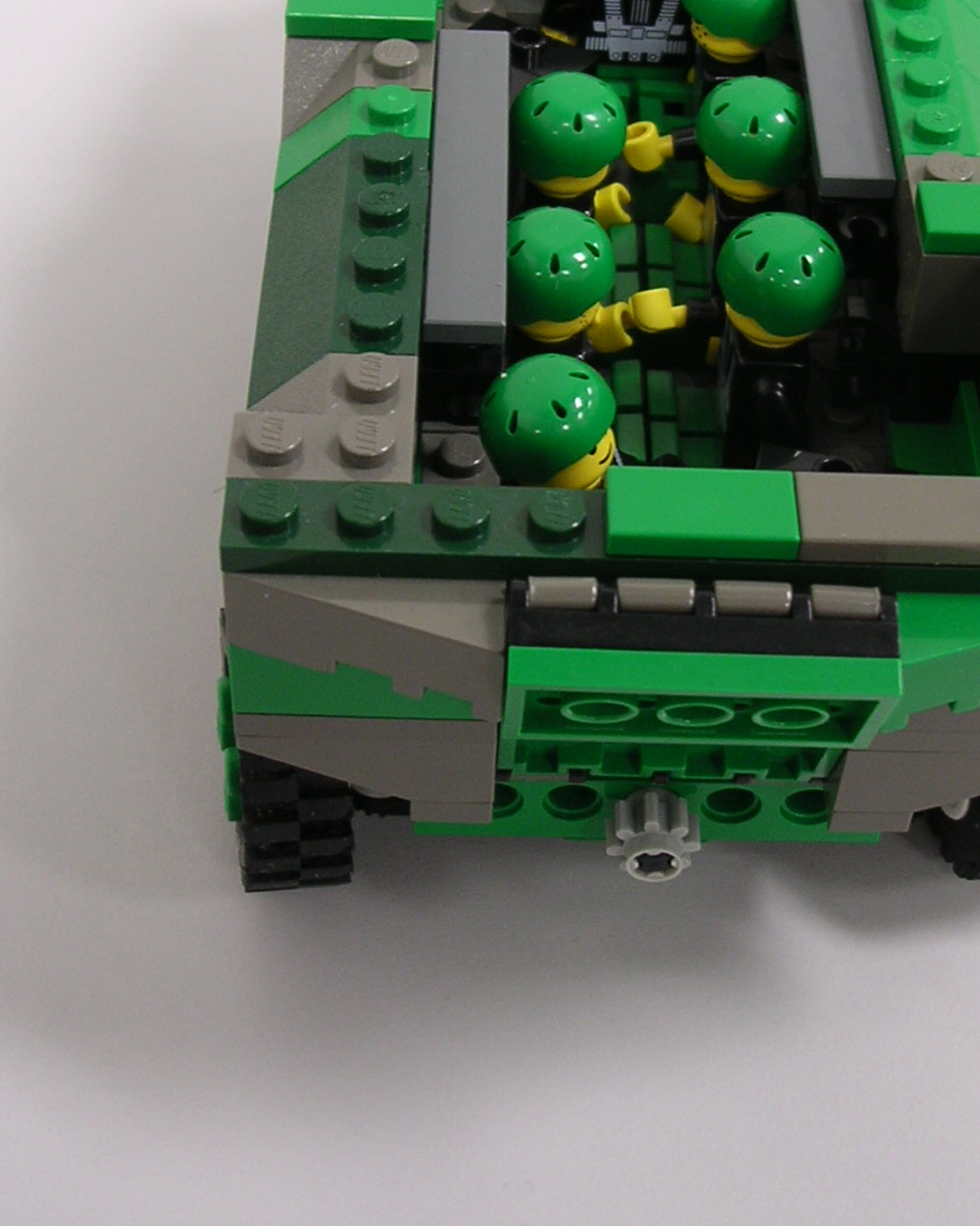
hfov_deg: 25.4
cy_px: 460
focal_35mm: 60
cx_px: 544
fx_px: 2176
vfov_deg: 31.3
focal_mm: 5.8
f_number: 2.8
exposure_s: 1/3.7
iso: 111
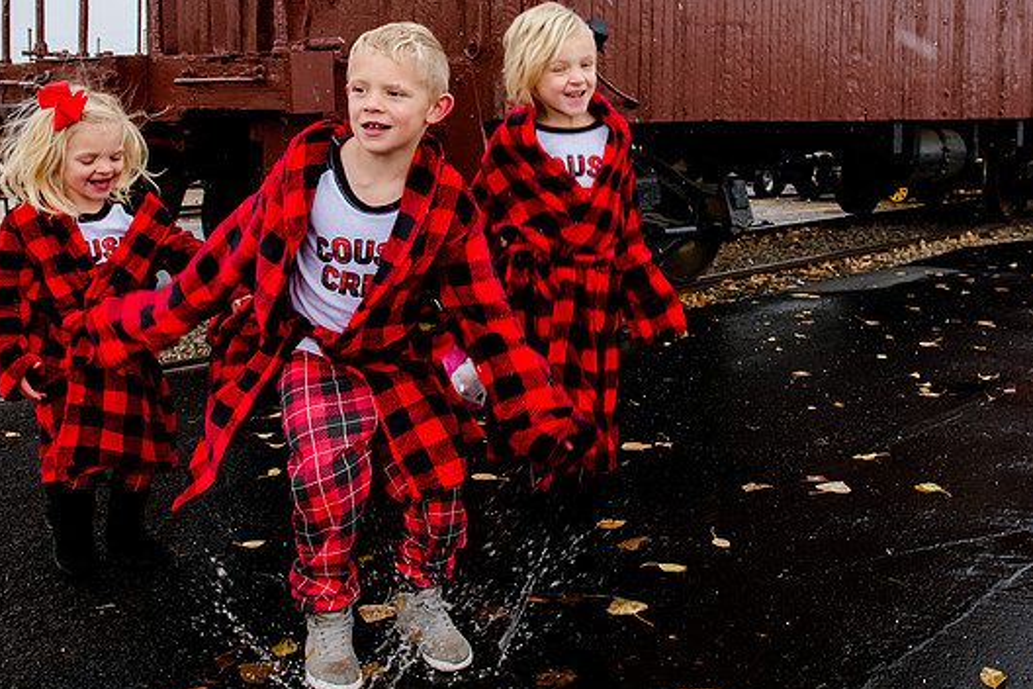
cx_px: 571
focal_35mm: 38
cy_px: 173
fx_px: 1090
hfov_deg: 50.6
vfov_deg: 34.3
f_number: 7.1
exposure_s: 1/320
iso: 1250
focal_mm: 24
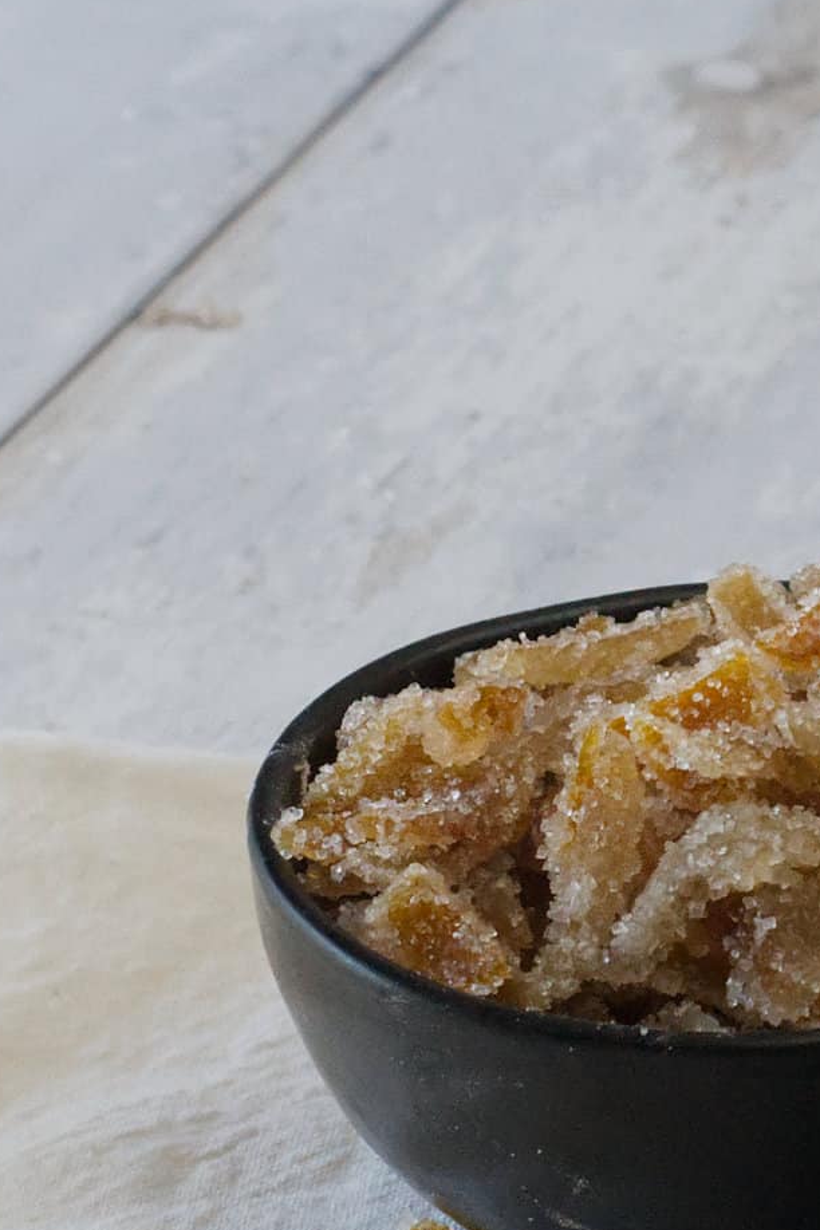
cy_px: 870
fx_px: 5022
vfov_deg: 13.9
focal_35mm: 147
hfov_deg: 9.3
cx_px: 742
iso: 1600
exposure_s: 1/160
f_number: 8
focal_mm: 50
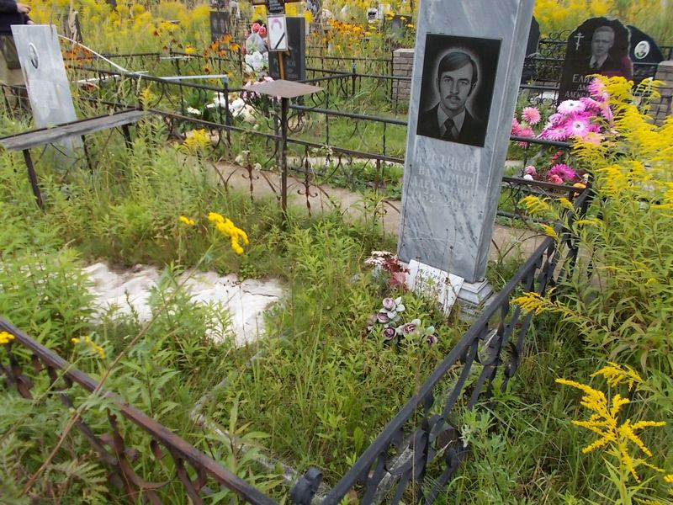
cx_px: 336
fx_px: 505
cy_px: 252
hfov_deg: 67.3
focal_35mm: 26
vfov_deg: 53.1
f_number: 3.2
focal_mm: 4.6
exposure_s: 1/200
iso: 80
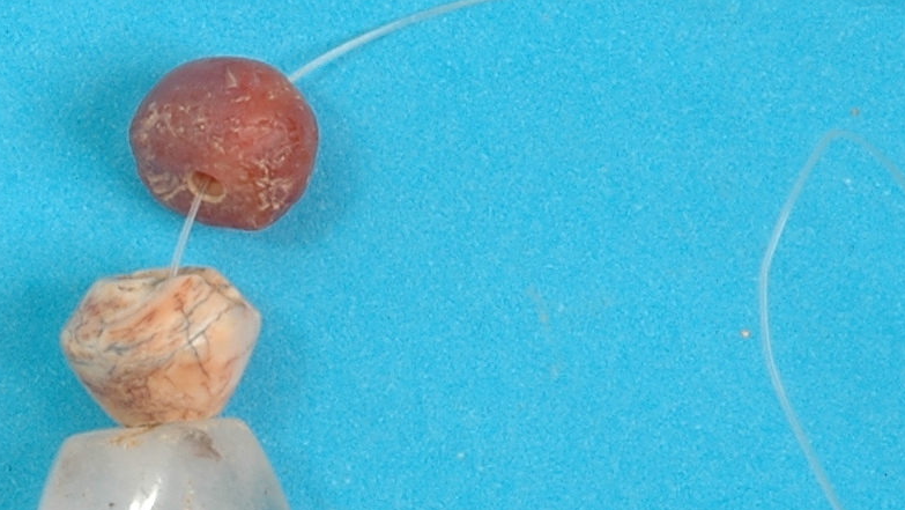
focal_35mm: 422
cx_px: -209
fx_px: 10130
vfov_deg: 2.9
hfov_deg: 5.1
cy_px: 434
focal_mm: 70
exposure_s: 1/10
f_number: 29
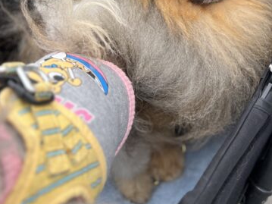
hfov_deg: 32.3
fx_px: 456
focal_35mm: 58
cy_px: -45
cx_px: 221
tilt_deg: -46.0
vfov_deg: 23.0
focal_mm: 5.7
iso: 50
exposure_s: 1/687
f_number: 1.5
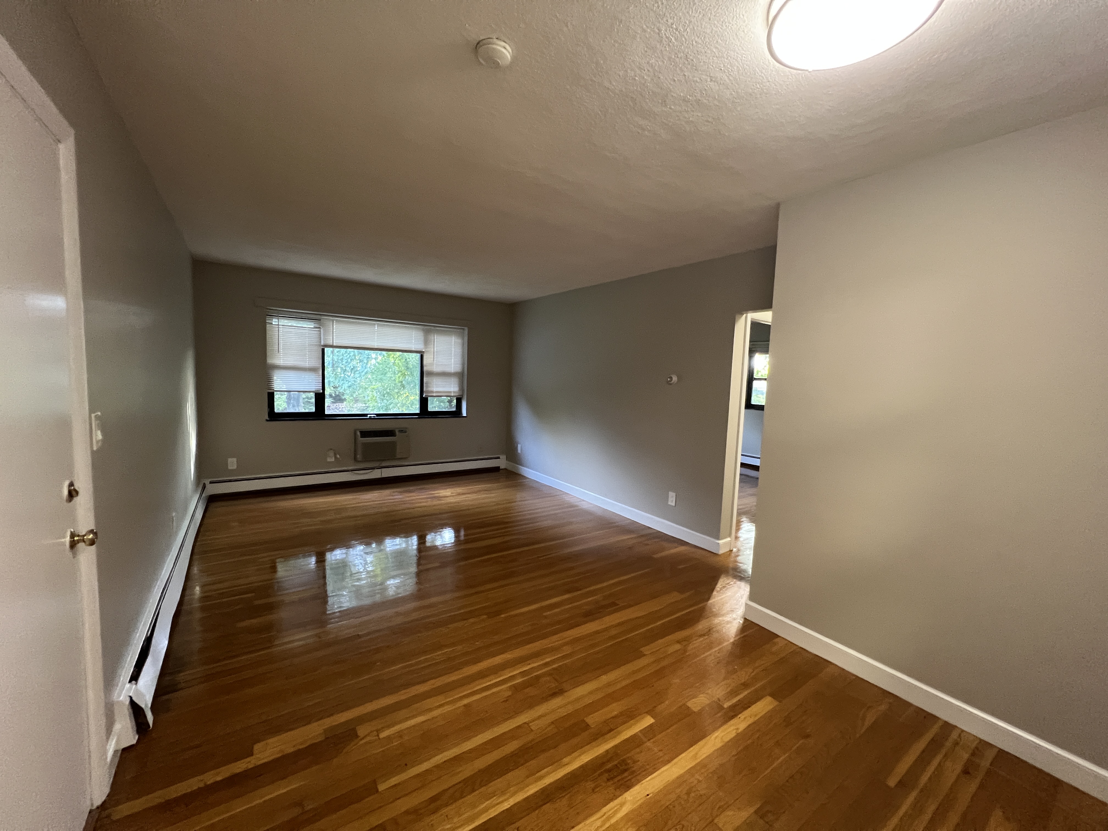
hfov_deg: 106.2
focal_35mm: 13
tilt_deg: -5.1
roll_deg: -2.1
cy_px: 416
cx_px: 554
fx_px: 416
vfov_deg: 89.9
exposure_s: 1/60
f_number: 1.8
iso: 500
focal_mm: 1.57
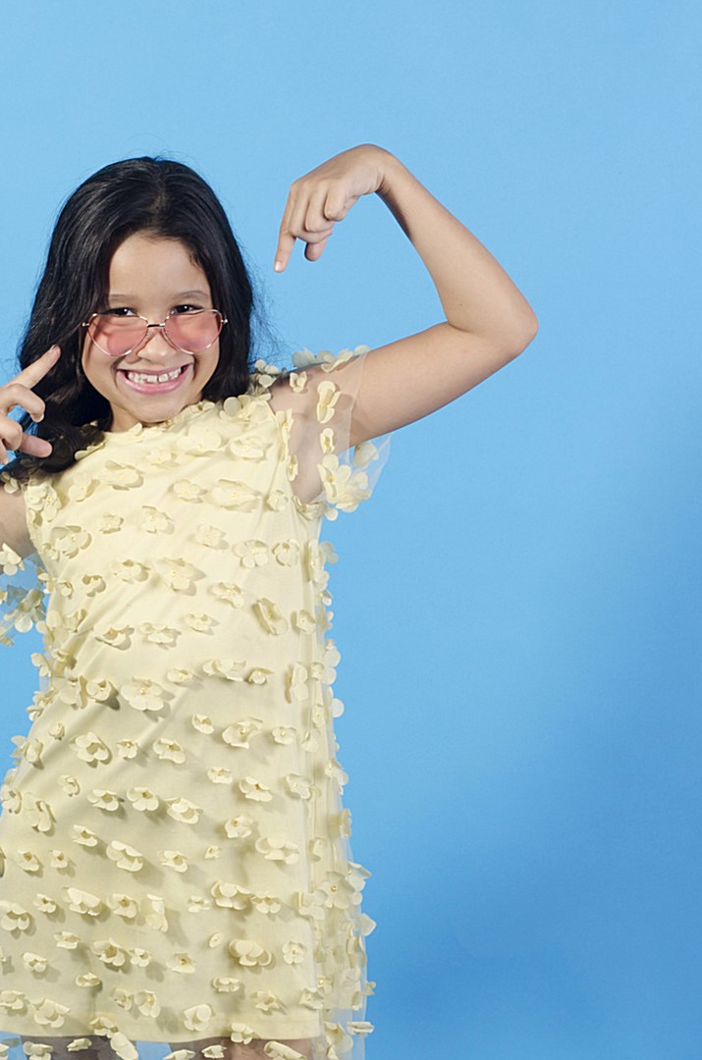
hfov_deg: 7.8
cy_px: 779
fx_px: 5143
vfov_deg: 11.7
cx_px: 200
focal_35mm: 175
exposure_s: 1/125
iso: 200
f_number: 9
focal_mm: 70
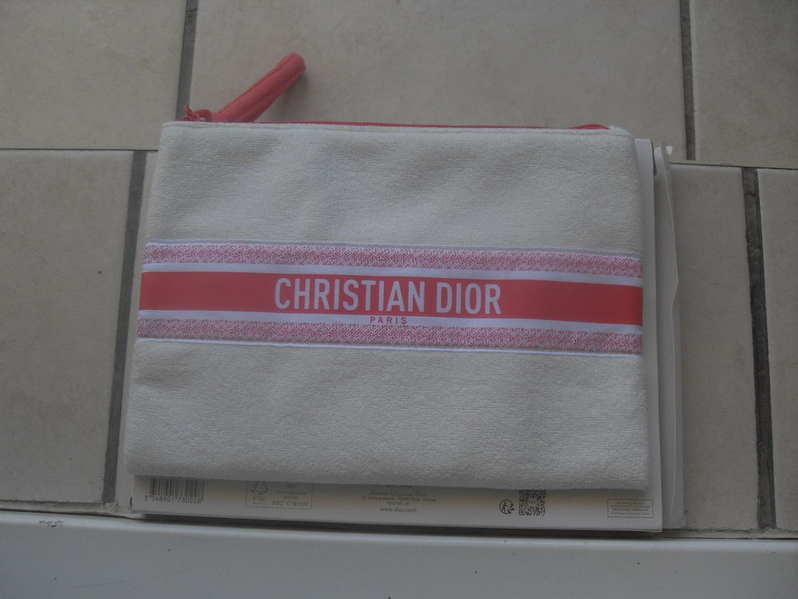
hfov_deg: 50.1
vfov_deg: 38.7
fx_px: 853
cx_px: 399
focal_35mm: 37
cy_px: 300
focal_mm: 6.3
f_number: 2.8
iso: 80
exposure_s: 1/180
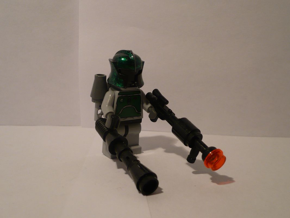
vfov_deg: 34.3
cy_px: 109
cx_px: 145
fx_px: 352
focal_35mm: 42
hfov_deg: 44.8
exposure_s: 1/30
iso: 100
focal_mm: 5.8
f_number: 2.8
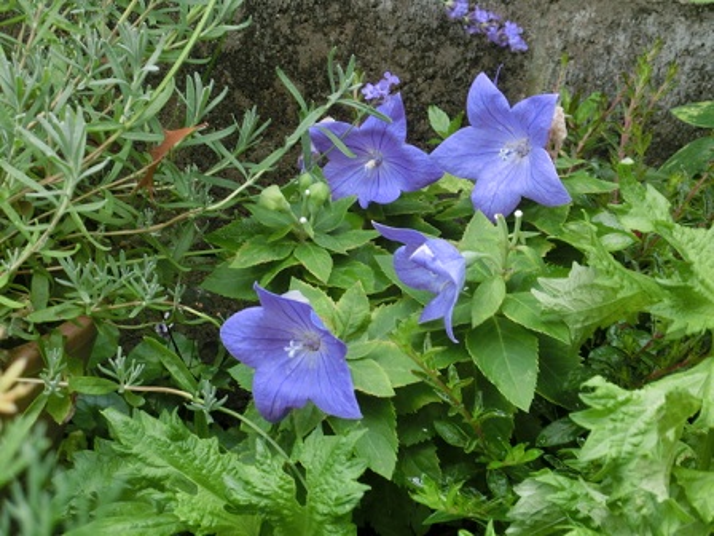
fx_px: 1506
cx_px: 357
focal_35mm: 73
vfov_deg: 20.2
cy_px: 268
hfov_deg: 26.7
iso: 80
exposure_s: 1/125
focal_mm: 12.9
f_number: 4
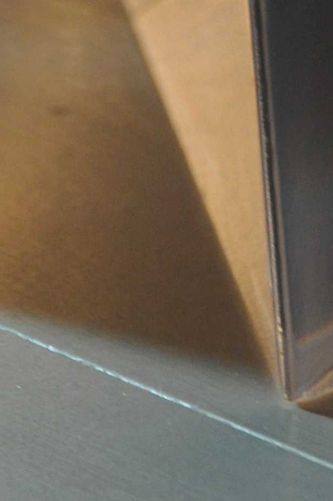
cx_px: 164
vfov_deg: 7.2
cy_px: -350
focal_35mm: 279
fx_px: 3883
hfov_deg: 4.9
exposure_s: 1/8
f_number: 4.5
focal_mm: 40
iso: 800
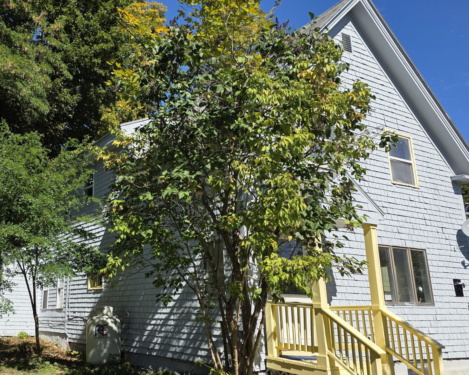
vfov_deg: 42.2
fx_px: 486
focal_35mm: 35
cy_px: 184
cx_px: 137
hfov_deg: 50.1
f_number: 1.7
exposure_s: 1/3972
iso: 80
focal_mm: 6.3
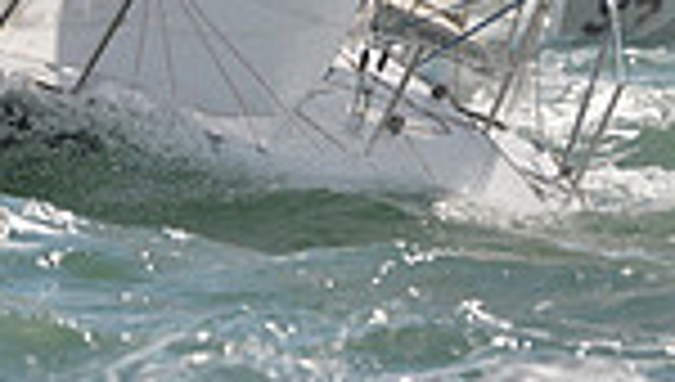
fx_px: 24618
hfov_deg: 1.6
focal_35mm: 1373
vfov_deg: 0.9
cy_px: -254
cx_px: 396
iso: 280
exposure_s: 1/2500
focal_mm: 340
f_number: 6.3
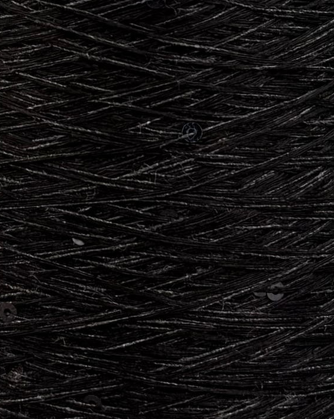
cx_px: 145
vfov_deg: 25.9
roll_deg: -1.0
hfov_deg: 22.4
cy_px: -39
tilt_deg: -12.1
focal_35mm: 68
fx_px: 841
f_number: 1.78
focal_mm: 6.76
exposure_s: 1/735
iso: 80
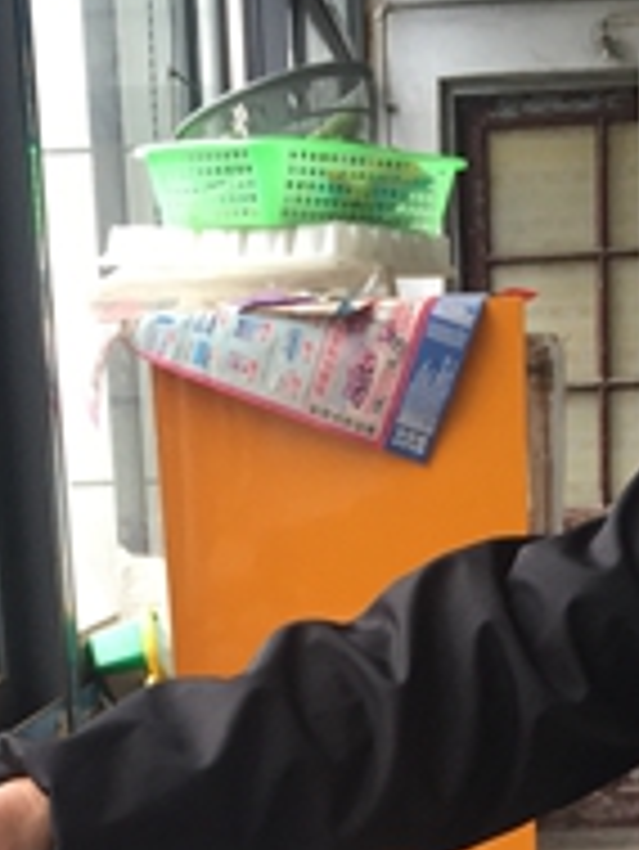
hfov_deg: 16.1
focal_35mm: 92
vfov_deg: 19.1
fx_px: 2262
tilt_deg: -20.0
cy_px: 1214
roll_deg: +3.3
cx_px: 405
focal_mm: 4.15
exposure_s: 1/100
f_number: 2.2
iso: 50
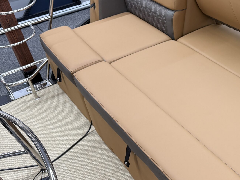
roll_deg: +2.8
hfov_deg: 37.6
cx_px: 218
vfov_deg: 30.9
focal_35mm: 47
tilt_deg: -36.0
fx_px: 326
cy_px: 93
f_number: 1.78
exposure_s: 1/60
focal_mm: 6.76
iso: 200
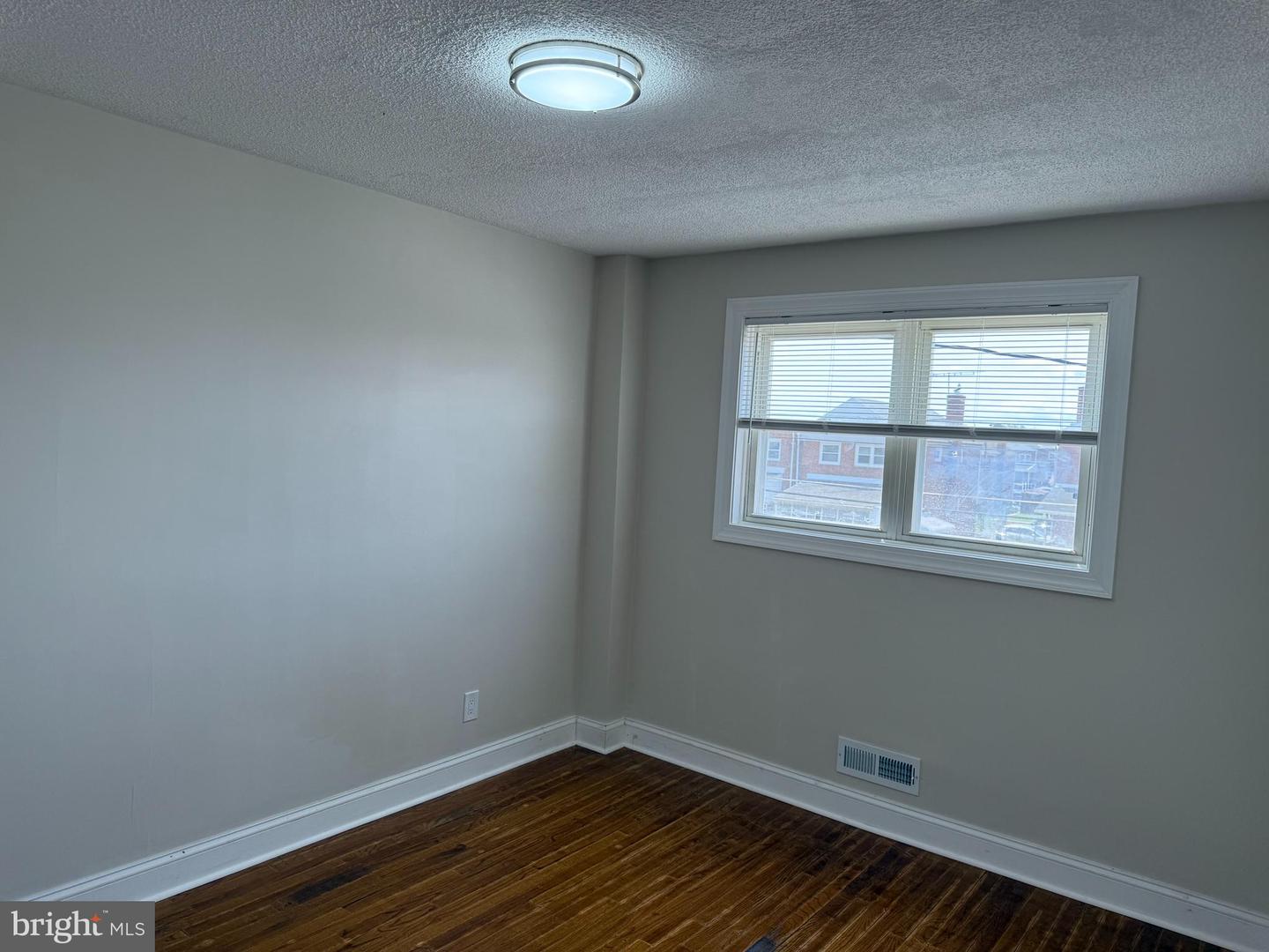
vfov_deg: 56.8
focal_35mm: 24
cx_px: 634
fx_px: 880
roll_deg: -3.2
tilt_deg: -3.2
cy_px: 476
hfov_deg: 71.6
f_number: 1.78
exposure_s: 1/327
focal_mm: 6.76
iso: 100
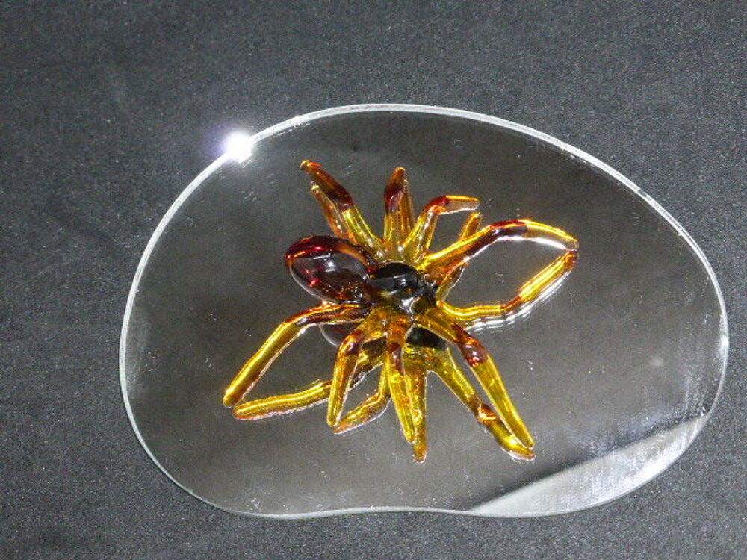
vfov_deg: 29.7
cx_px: 374
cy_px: 280
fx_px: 1057
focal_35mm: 49
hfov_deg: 38.9
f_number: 4.2
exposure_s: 1/60
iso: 800
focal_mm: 8.5
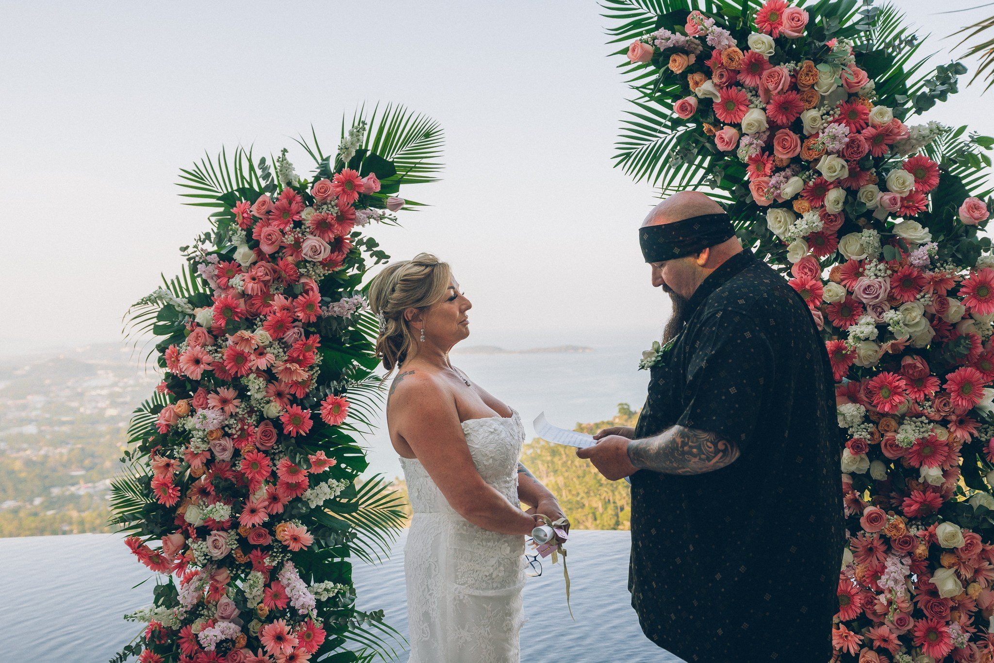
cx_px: 497
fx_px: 966
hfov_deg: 54.4
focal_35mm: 35
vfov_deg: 37.8
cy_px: 332
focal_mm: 35
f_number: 4
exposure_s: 1/500
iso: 160
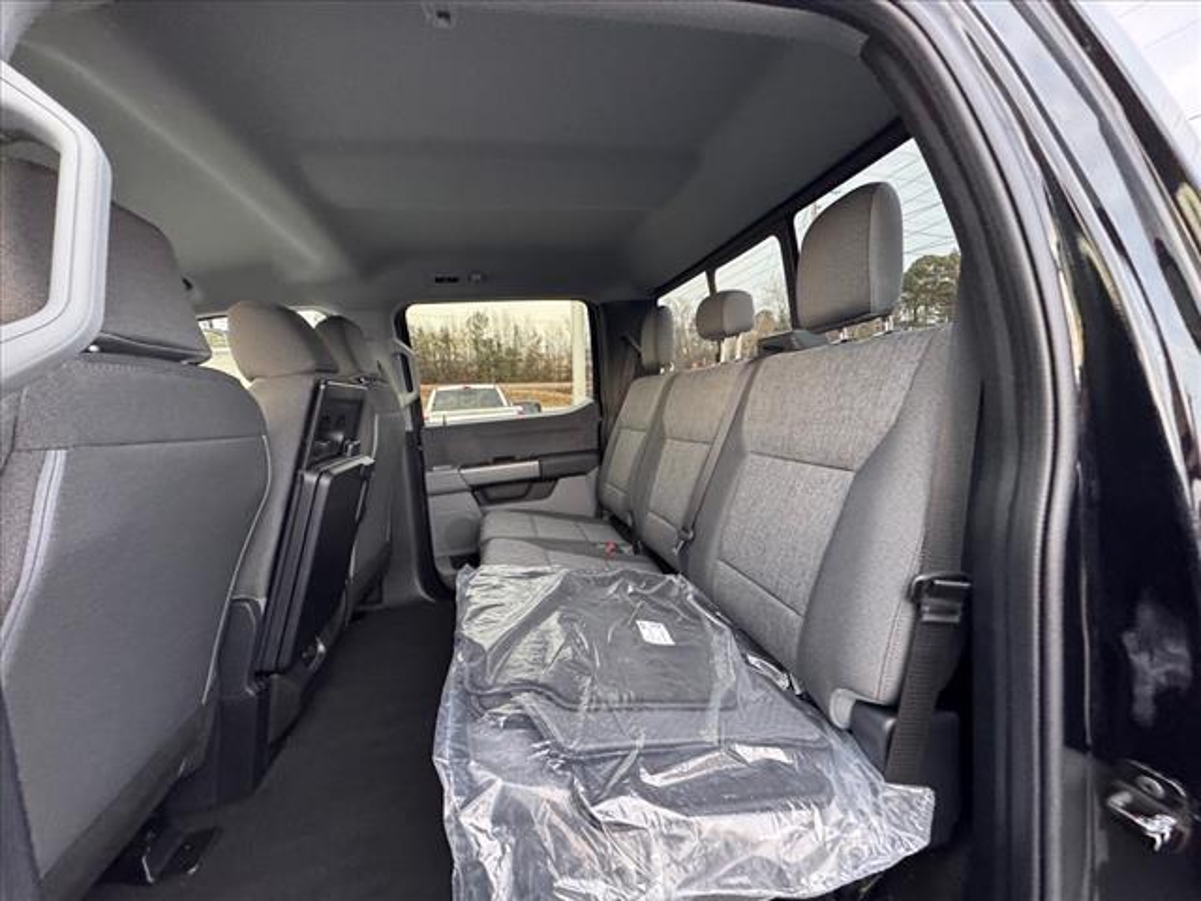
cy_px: 450
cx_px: 600
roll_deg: -2.0
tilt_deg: -11.7
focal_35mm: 14
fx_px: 486
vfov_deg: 85.7
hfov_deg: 102.1
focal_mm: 2.22
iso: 400
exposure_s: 1/60
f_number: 2.2
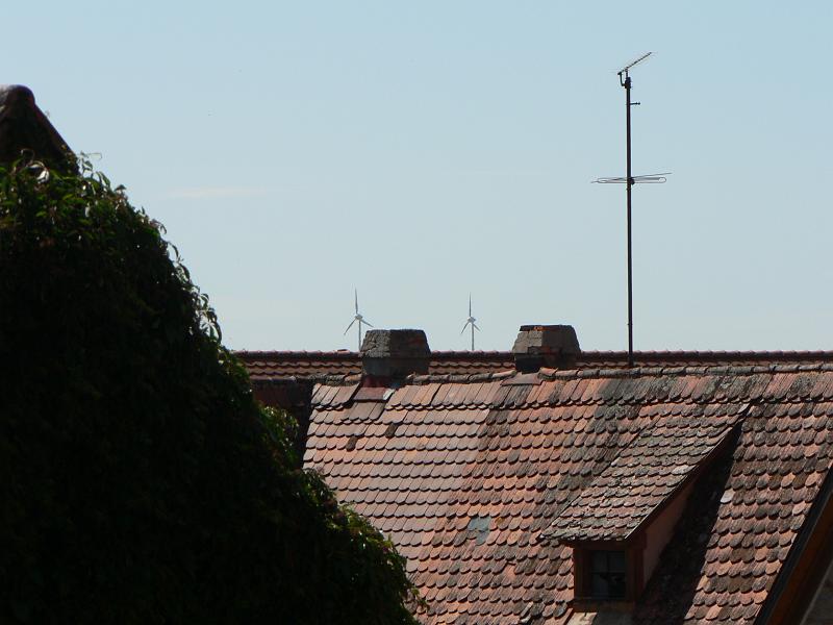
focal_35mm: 244
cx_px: 416
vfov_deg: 6.1
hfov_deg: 8.1
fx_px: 5872
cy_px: 312
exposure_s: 1/640
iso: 80
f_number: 5.6
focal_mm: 40.7
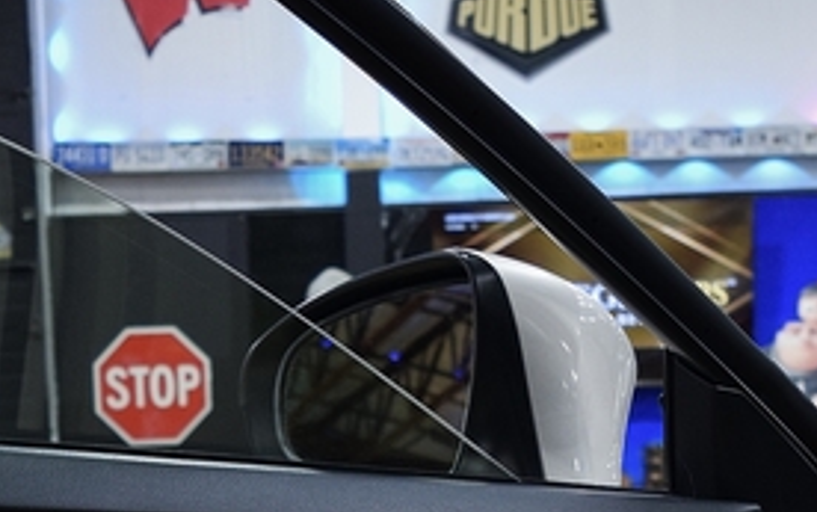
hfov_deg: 20.4
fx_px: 2273
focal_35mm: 102
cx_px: 343
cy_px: 842
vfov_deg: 12.1
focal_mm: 18
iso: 800
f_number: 4
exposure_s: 1/60
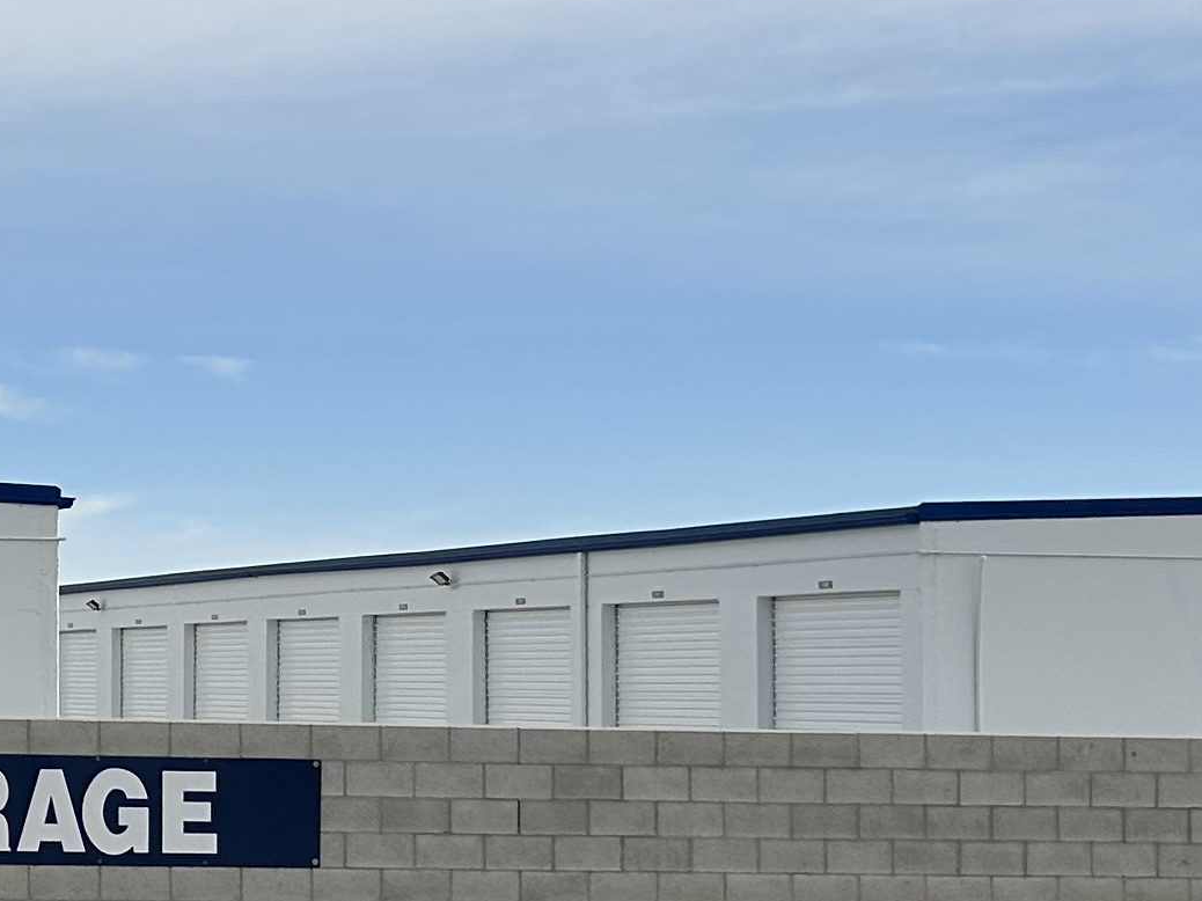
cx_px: -529
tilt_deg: +3.4
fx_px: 3506
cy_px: 474
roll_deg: -1.1
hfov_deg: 17.7
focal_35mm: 101
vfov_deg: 14.6
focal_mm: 5.7
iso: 50
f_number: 1.5
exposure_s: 1/9434
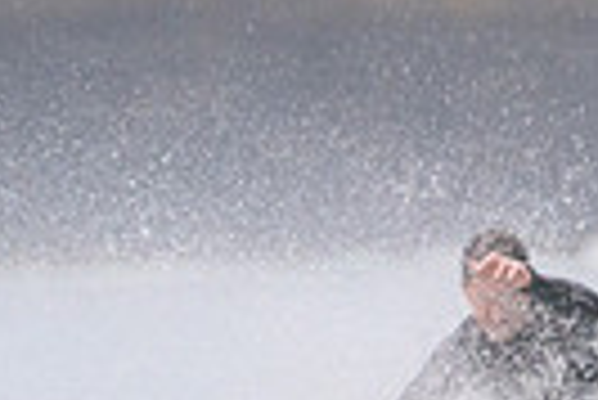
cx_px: 522
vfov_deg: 0.4
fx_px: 58035
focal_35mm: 3490
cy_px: 672
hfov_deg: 0.6
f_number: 11
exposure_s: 1/320
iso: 1600
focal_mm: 800
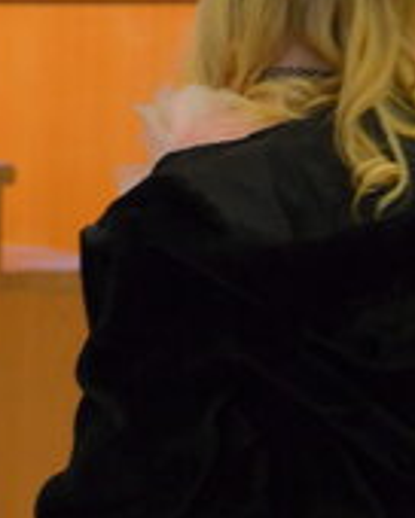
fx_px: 7193
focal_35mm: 468
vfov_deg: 4.1
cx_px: 58
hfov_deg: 3.3
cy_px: 542
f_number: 5.6
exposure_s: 1/30
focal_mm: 105
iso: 1800
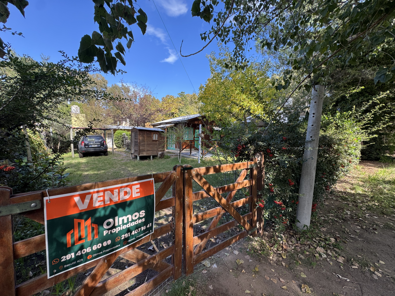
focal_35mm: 14
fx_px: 160
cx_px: 198
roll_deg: -0.9
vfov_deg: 85.7
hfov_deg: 102.1
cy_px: 148
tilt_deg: -5.2
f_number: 2.2
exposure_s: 1/237
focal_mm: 2.22
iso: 40
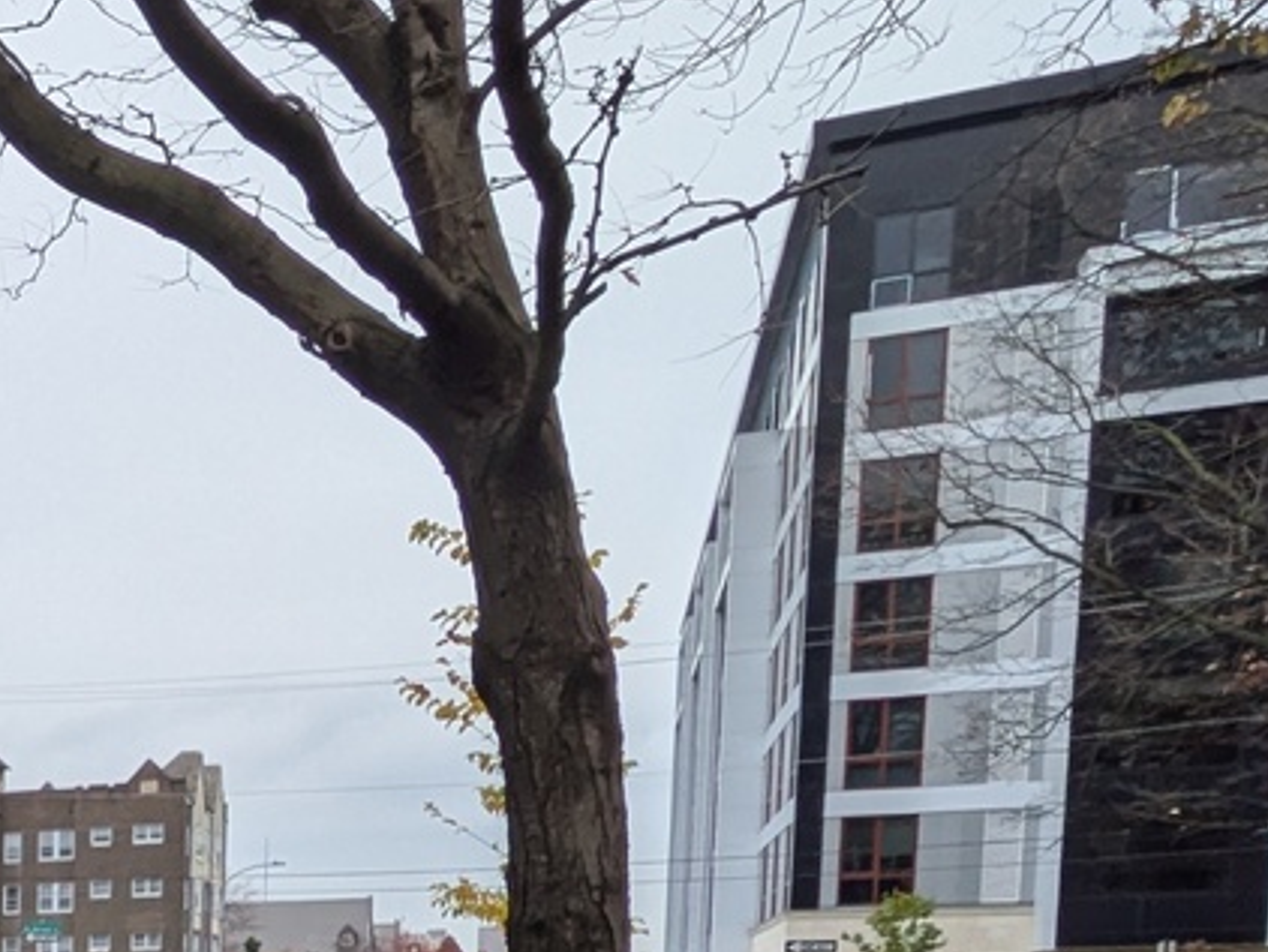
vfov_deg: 24.5
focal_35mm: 53
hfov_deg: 27.9
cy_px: 1198
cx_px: -496
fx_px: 1943
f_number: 2.2
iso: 49
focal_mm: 1.83
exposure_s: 1/121
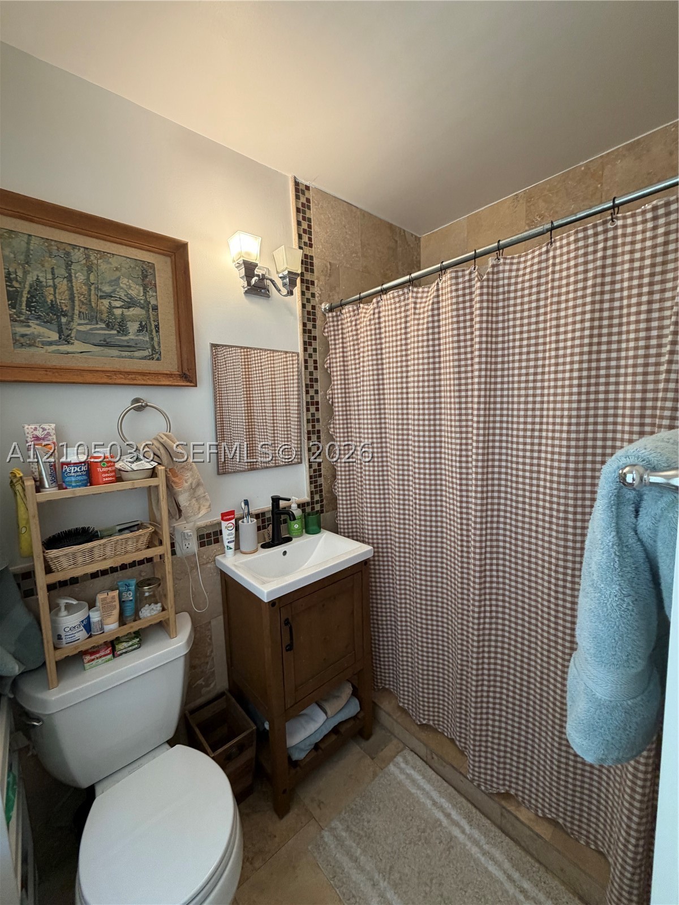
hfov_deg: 85.7
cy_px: 452
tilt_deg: -6.4
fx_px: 366
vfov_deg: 102.1
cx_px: 340
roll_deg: +1.3
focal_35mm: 14
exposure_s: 1/60
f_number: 2.2
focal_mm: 2.22
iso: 160
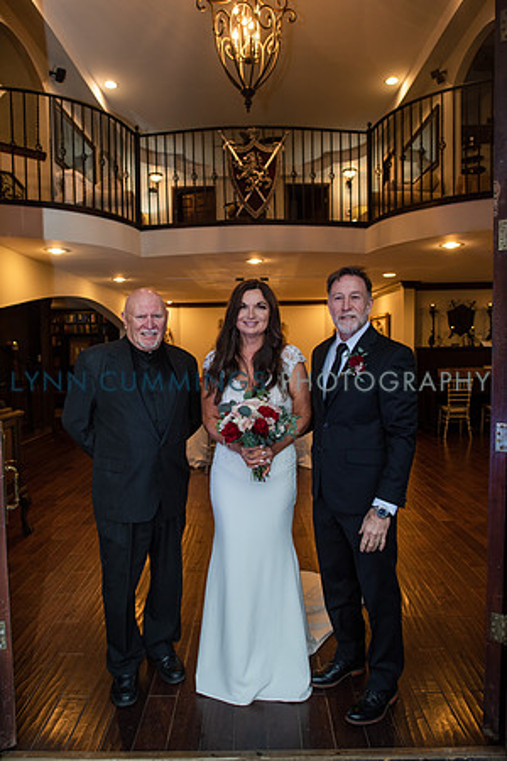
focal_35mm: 24
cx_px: 254
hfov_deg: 53.1
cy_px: 380
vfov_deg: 73.7
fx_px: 507
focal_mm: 24
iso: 640
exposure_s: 1/200
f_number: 3.2
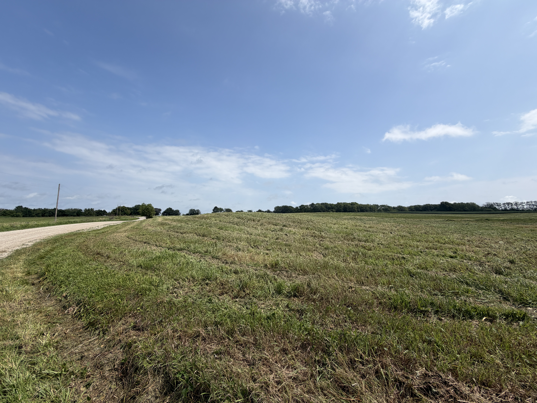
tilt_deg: +5.8
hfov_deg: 102.1
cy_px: 202
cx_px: 268
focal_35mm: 14
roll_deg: -0.5
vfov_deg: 85.7
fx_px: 217
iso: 20
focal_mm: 2.22
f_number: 2.2
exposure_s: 1/1368
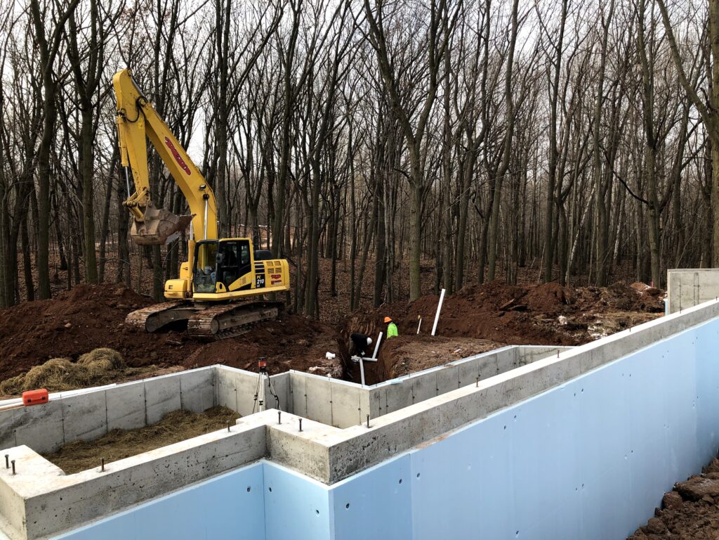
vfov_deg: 49.7
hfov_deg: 63.4
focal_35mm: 28
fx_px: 582
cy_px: 270
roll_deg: +1.3
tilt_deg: -4.0
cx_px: 360
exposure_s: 1/384
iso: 20
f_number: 1.8
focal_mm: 4
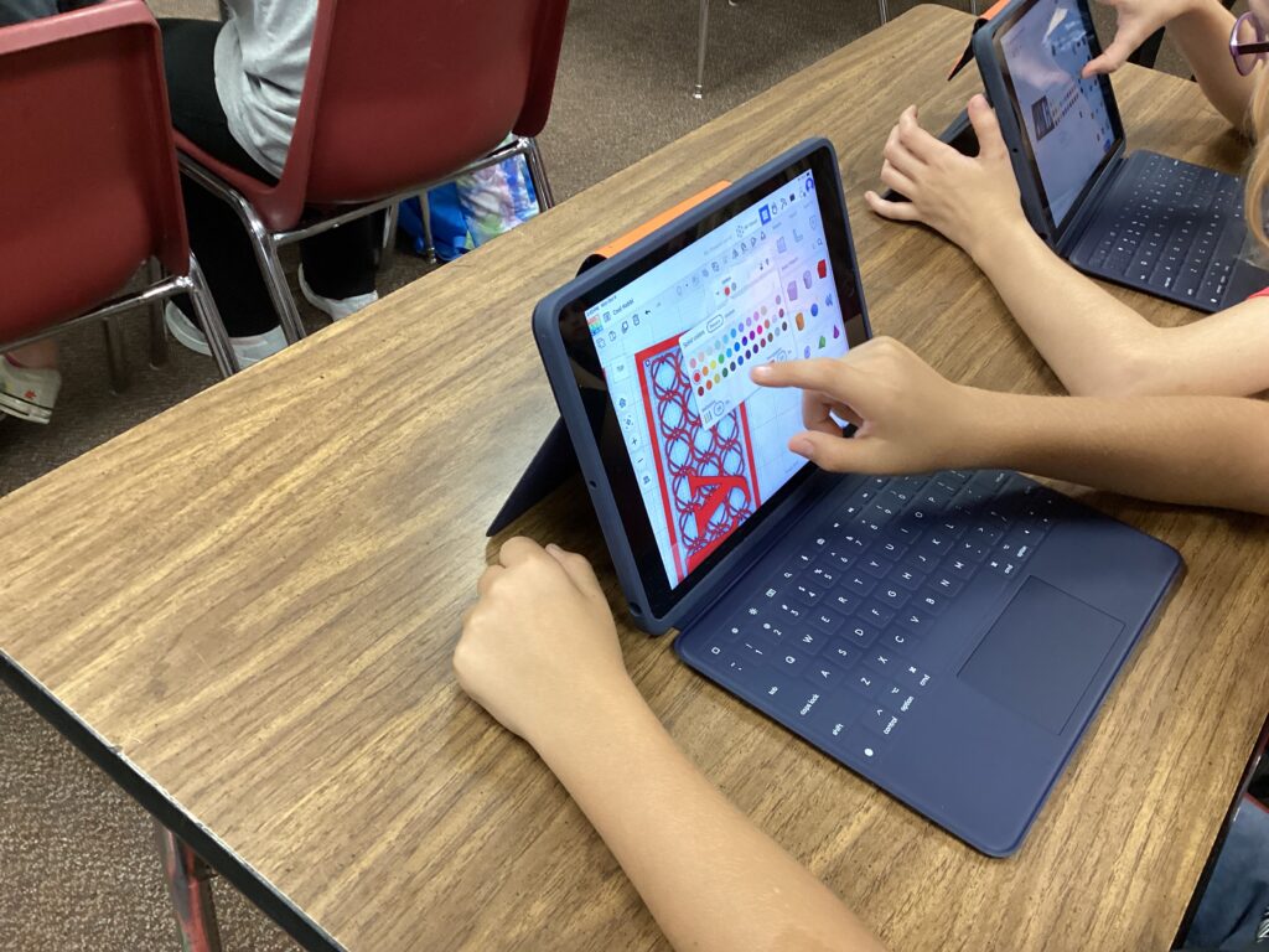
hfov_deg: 58.4
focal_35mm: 31
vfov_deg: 45.4
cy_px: 476
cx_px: 634
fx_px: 1136
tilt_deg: -41.6
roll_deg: -5.8
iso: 200
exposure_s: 1/60
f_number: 2.4
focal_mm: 3.3
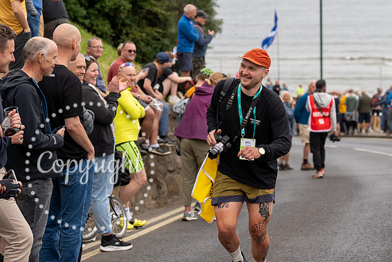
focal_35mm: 102
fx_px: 1116
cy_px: 84
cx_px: 279
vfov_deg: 13.3
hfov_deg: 19.8
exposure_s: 1/1000
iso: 320
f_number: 3.5
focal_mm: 70
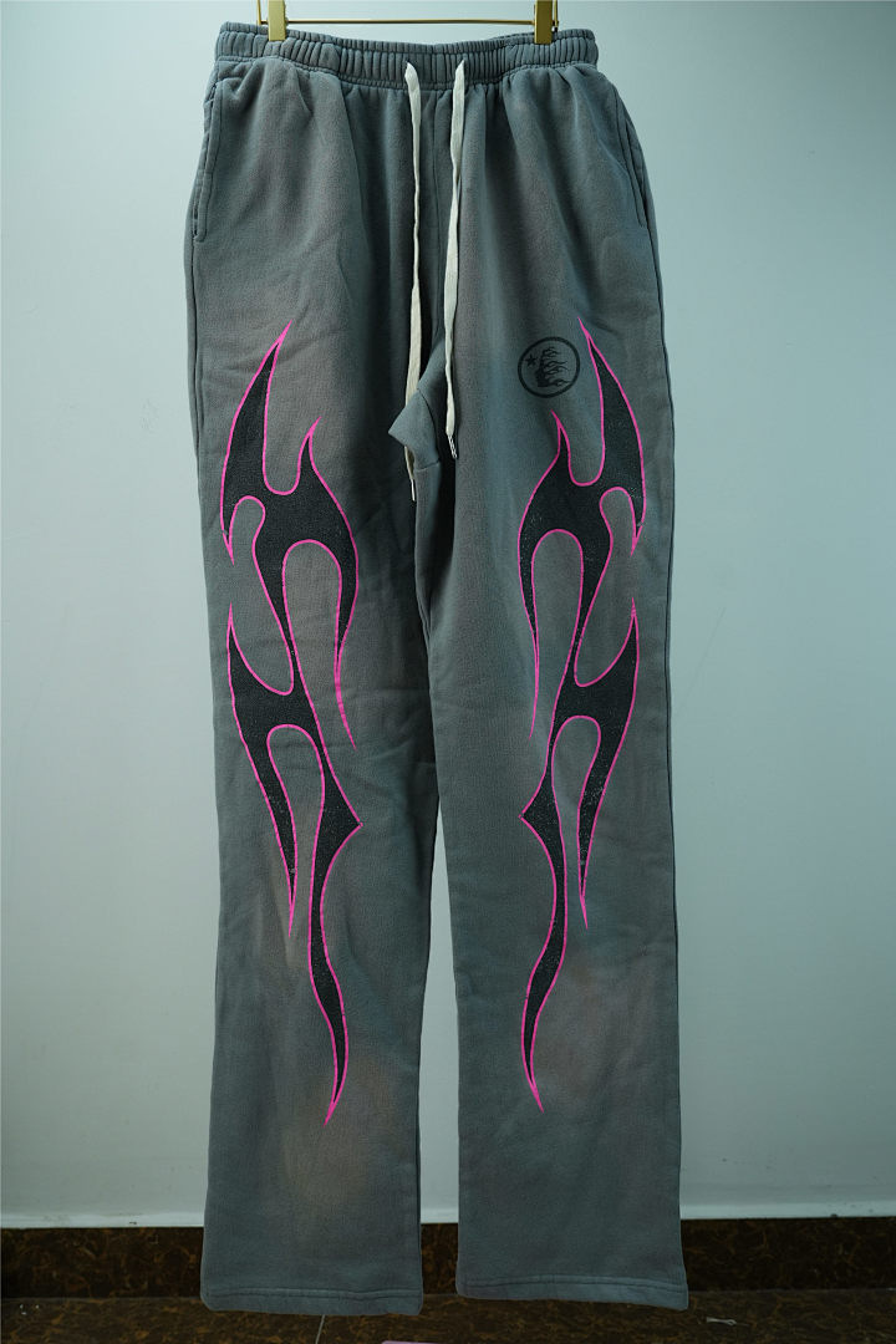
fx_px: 1232
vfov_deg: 57.2
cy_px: 672
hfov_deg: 40.0
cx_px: 448
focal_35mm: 33
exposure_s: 1/400
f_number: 4.5
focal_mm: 33
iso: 640
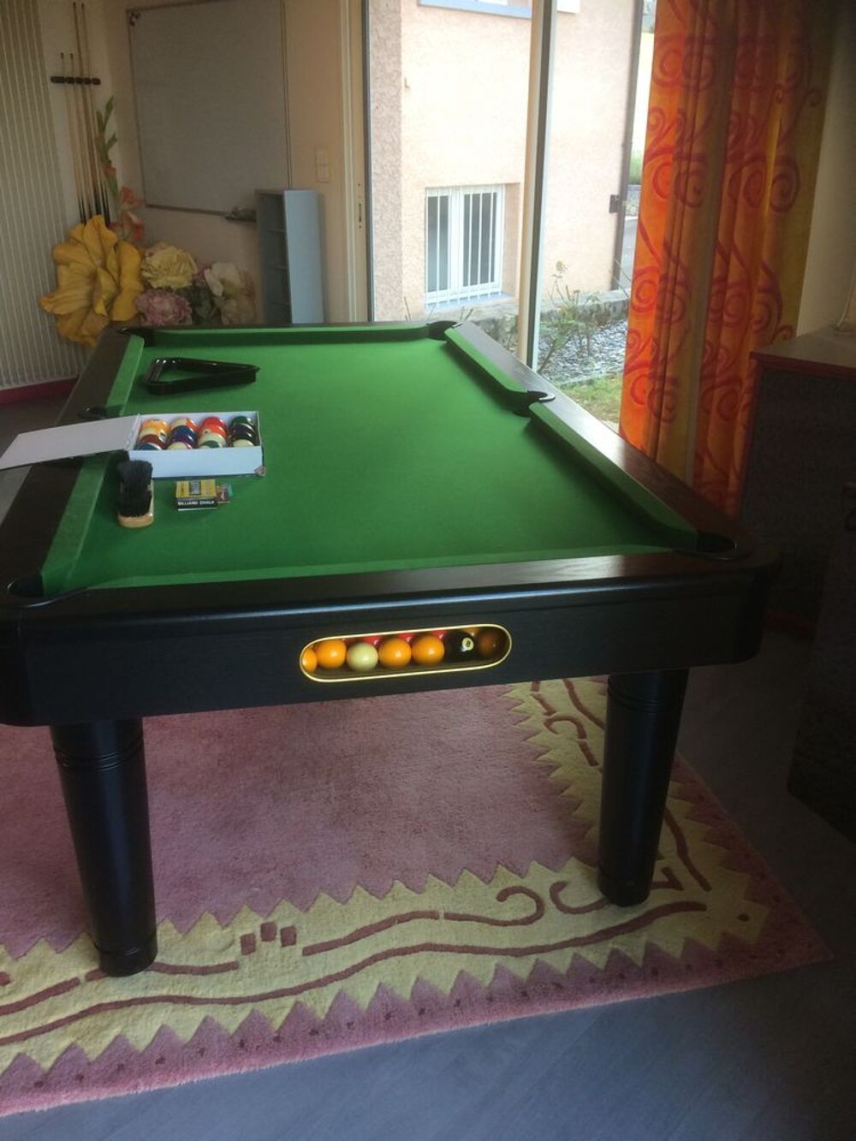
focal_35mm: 29
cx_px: 428
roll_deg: -0.4
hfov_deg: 48.2
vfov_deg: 61.7
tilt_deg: -25.7
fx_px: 956
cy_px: 570
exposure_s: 1/33
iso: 40
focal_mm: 4.15
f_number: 2.2
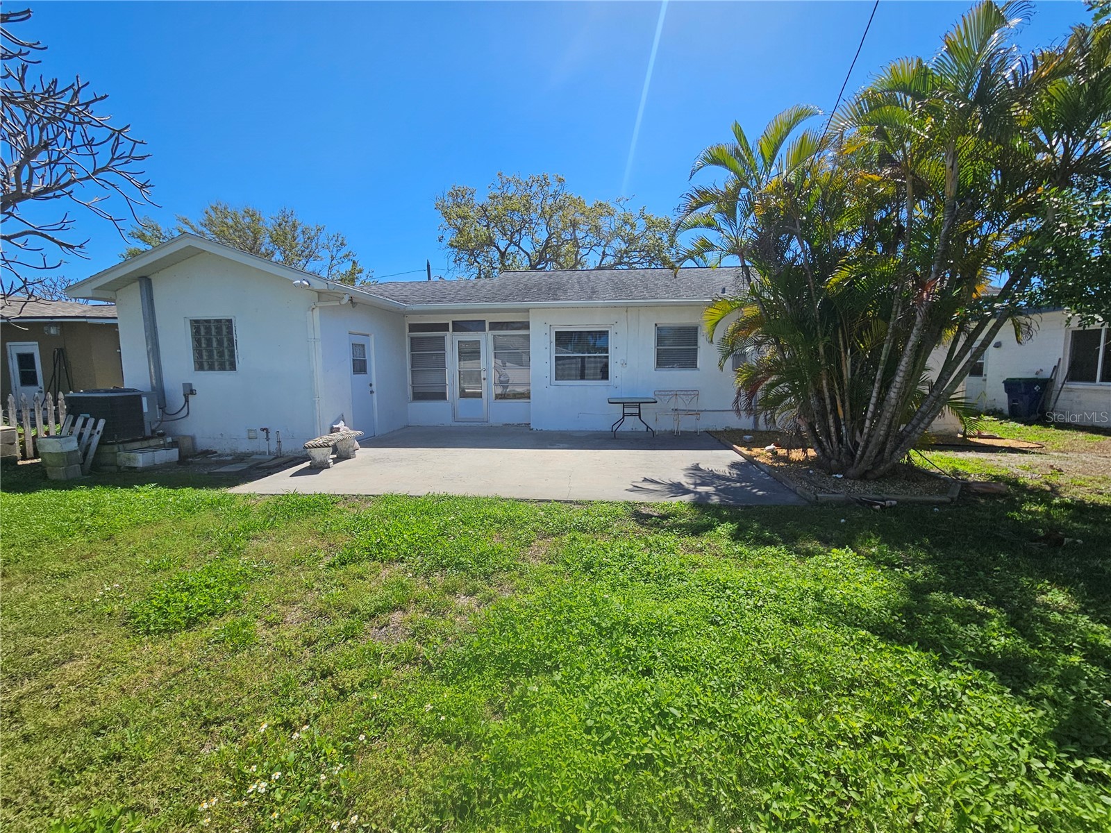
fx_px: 417
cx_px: 556
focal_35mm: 13
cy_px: 416
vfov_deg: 89.9
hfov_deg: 106.2
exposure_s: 1/2686
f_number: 2.2
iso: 50
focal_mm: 2.2
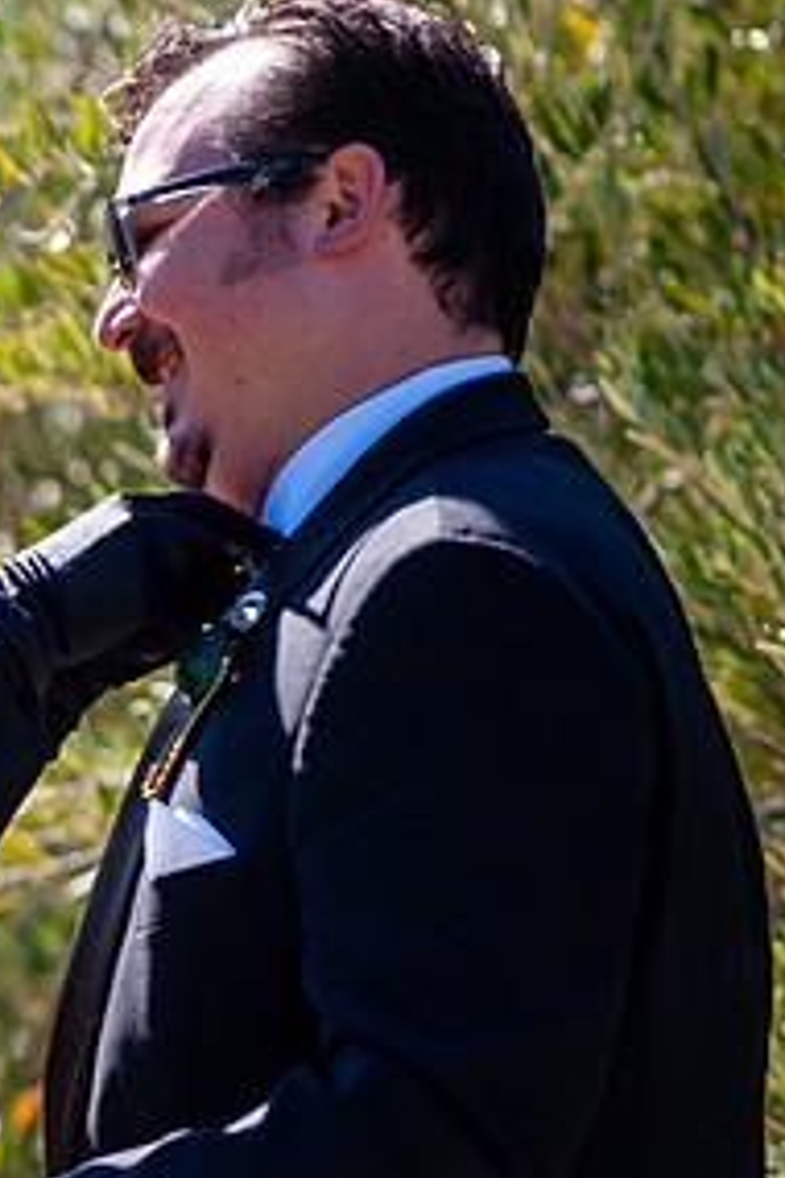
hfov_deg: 2.7
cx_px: -618
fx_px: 16647
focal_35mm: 509
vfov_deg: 4.1
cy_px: 693
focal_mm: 200
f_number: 4
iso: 500
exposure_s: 1/1600
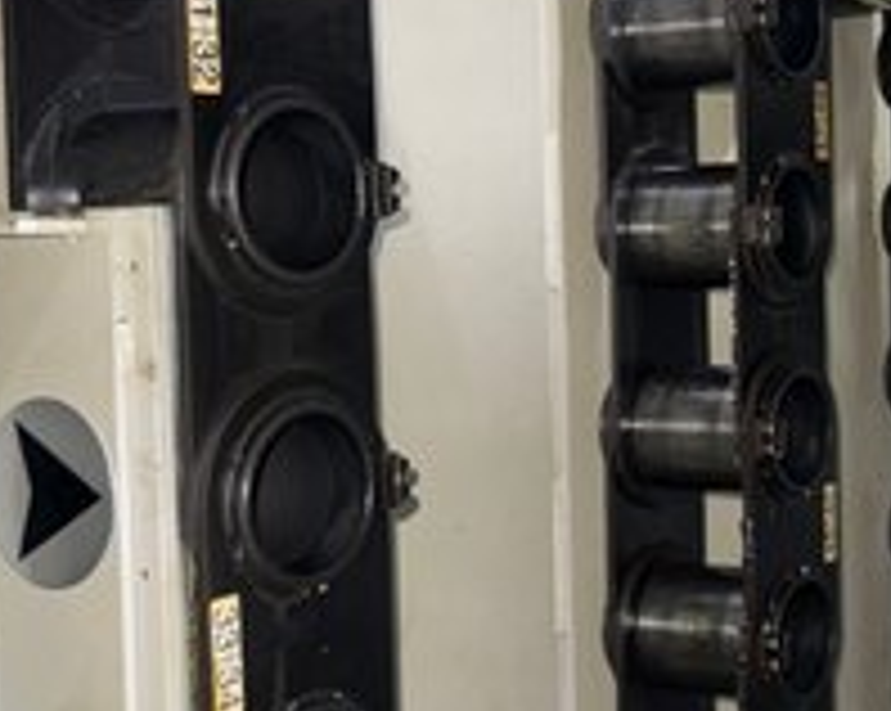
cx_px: 837
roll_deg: +1.5
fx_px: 1870
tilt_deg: -1.7
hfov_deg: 25.8
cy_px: 274
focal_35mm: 71
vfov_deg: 21.5
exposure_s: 1/5
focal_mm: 6.86
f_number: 1.78
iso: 80
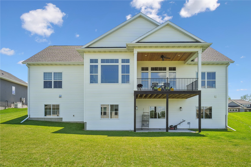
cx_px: 126
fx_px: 195
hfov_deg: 65.5
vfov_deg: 46.4
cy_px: 84
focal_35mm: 28
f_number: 10
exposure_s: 1/500
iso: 400
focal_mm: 28
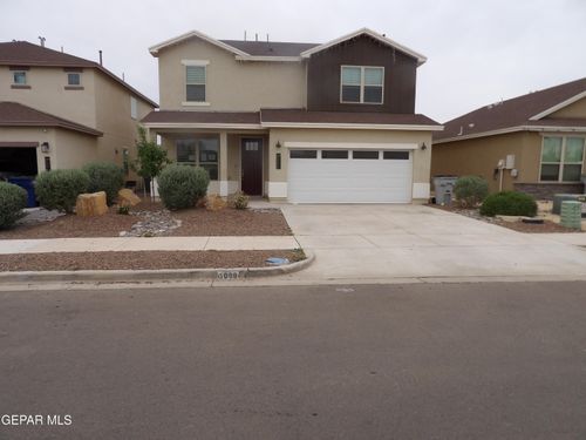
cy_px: 220
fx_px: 406
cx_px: 293
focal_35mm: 24
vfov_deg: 56.8
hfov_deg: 71.6
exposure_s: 1/861
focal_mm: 4.3
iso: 100
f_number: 3.2
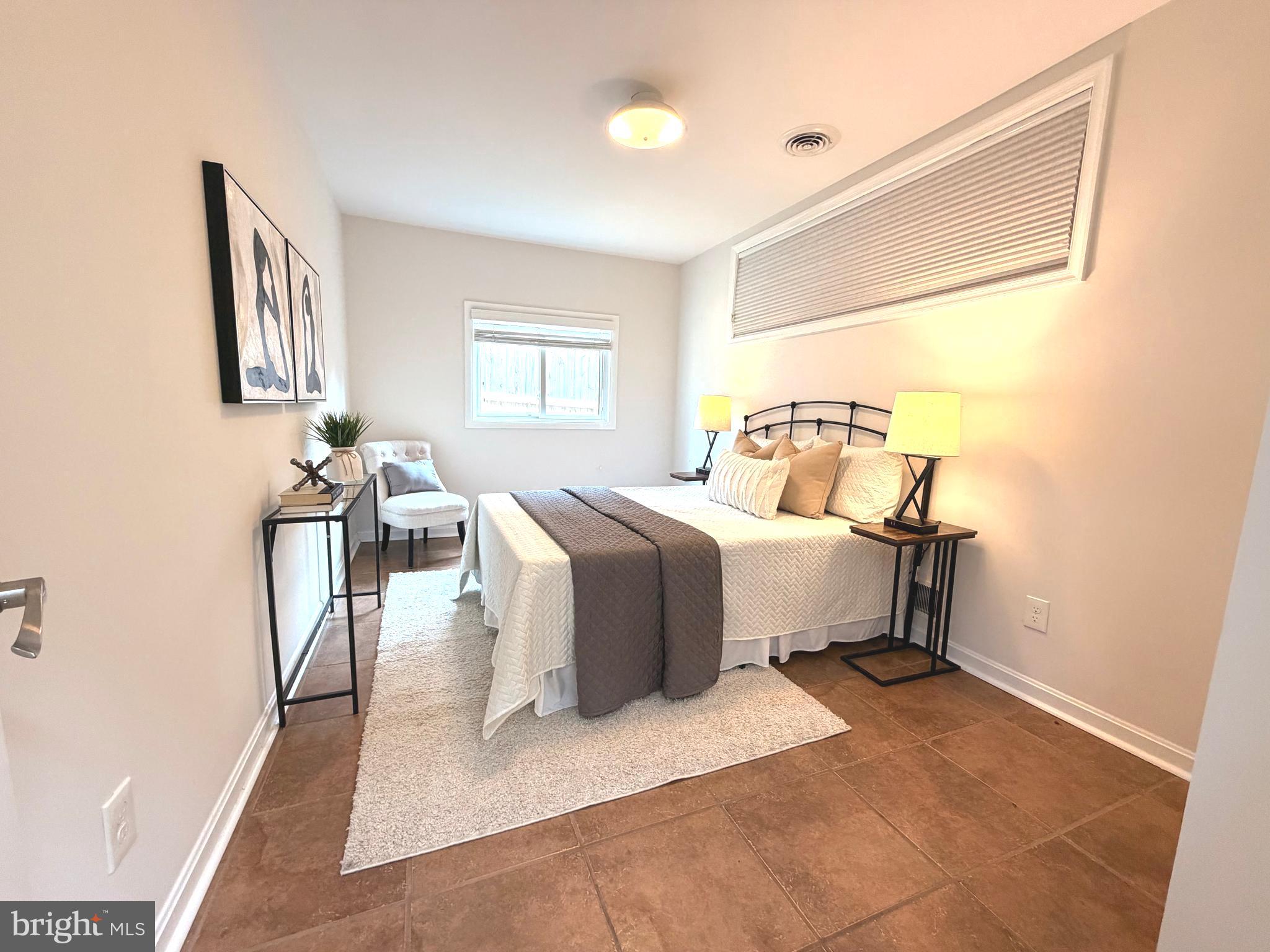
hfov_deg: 102.1
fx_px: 514
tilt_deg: -8.0
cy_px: 476
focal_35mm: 14
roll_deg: -2.0
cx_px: 635
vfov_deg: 85.7
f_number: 2.2
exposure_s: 1/120
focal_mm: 2.22
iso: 320
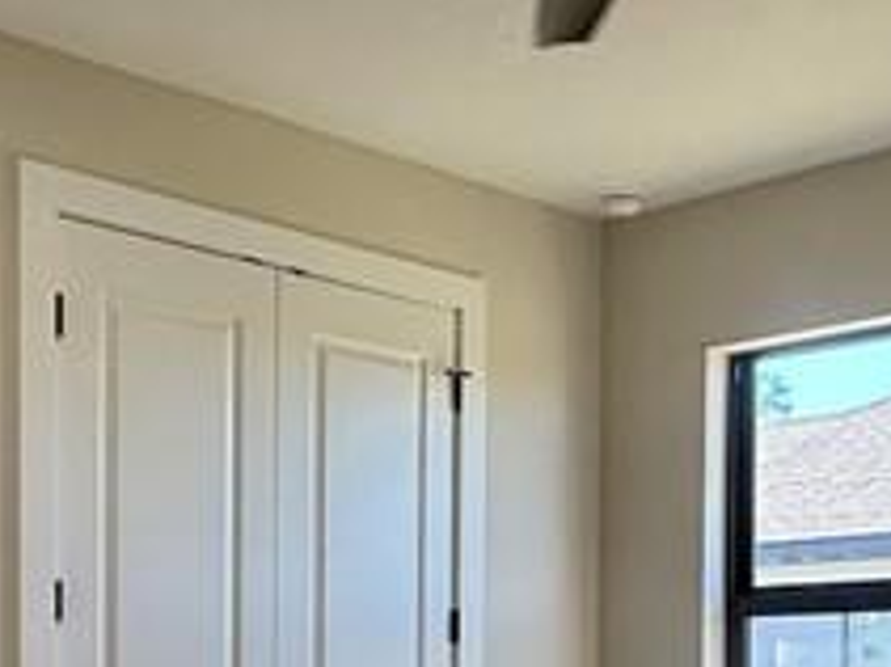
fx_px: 1749
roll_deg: -0.6
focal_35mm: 68
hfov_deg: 28.5
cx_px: 532
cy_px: 773
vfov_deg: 20.4
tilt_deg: -1.9
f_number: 2.2
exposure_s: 1/127
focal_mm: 2.22
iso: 64
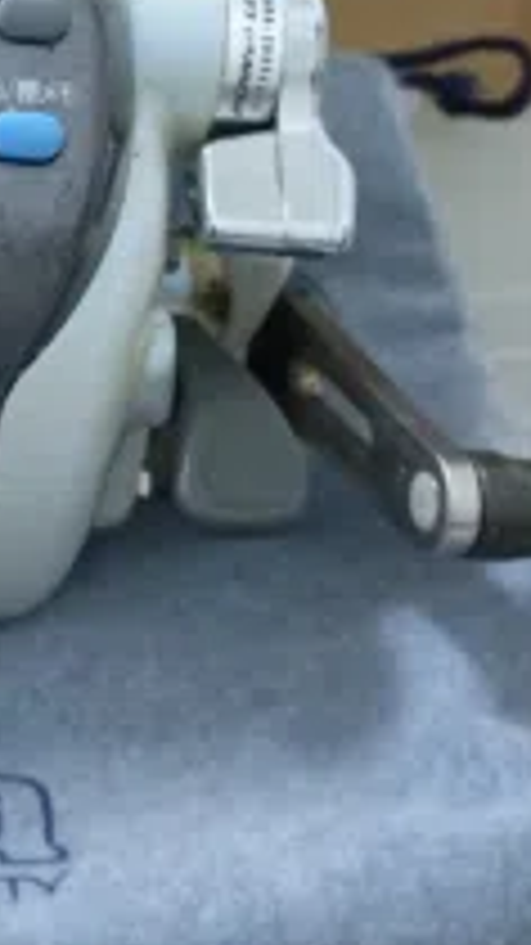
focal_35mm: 58
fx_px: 1453
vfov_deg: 34.2
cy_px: 108
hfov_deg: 19.5
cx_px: -99
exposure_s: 1/20
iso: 3920
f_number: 1.8
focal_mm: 4.22
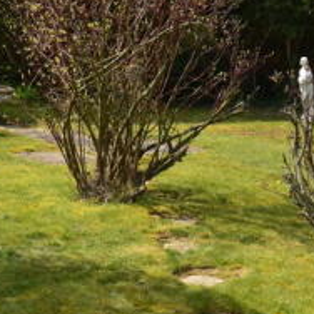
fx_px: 913
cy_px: 143
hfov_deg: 19.4
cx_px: 94
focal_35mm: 89
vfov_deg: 19.5
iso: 400
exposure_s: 1/400
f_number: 11
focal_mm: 20
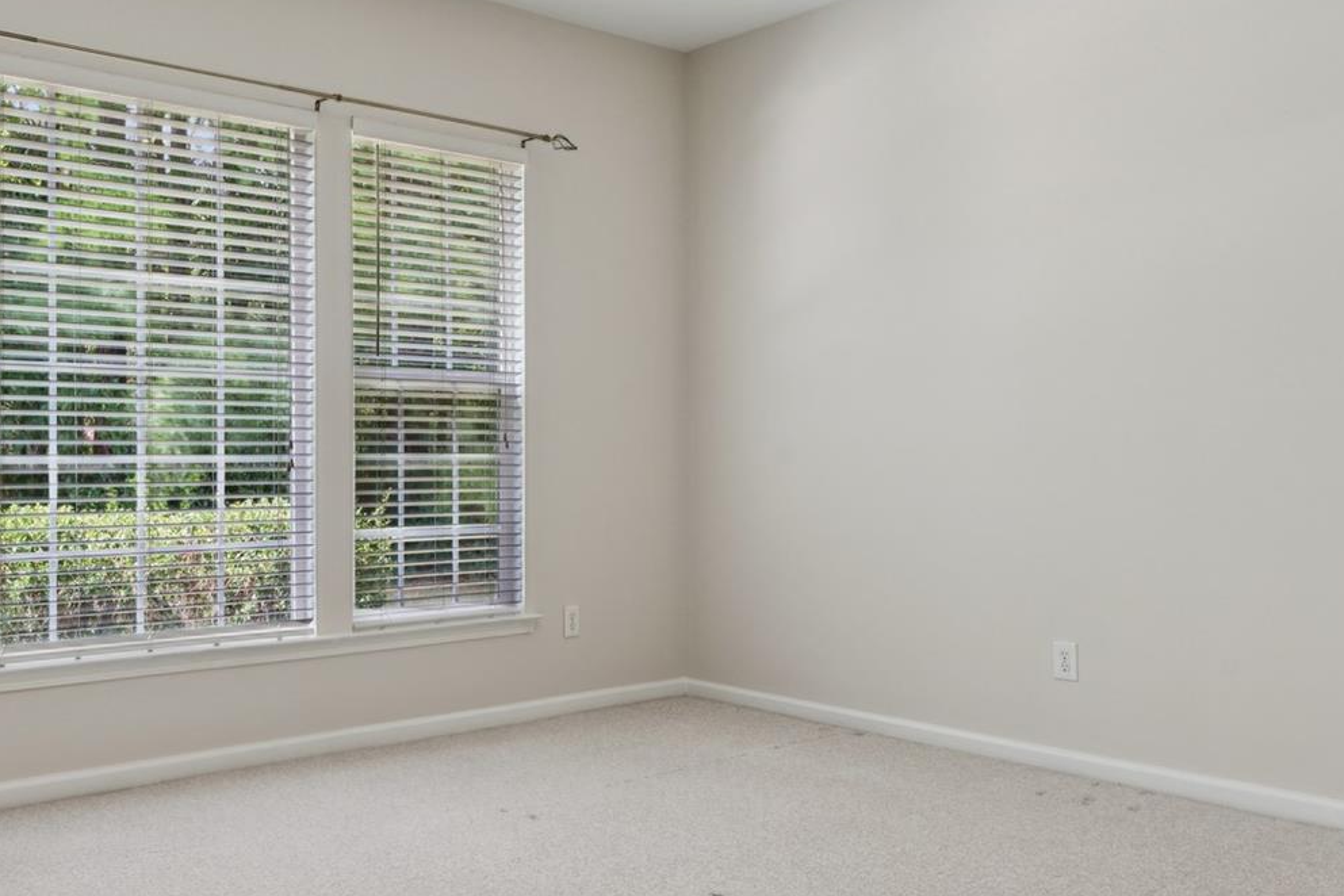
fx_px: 1293
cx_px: 451
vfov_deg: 38.2
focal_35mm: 35
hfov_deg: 53.8
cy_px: 457
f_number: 13
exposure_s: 1/4
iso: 100
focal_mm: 16.8
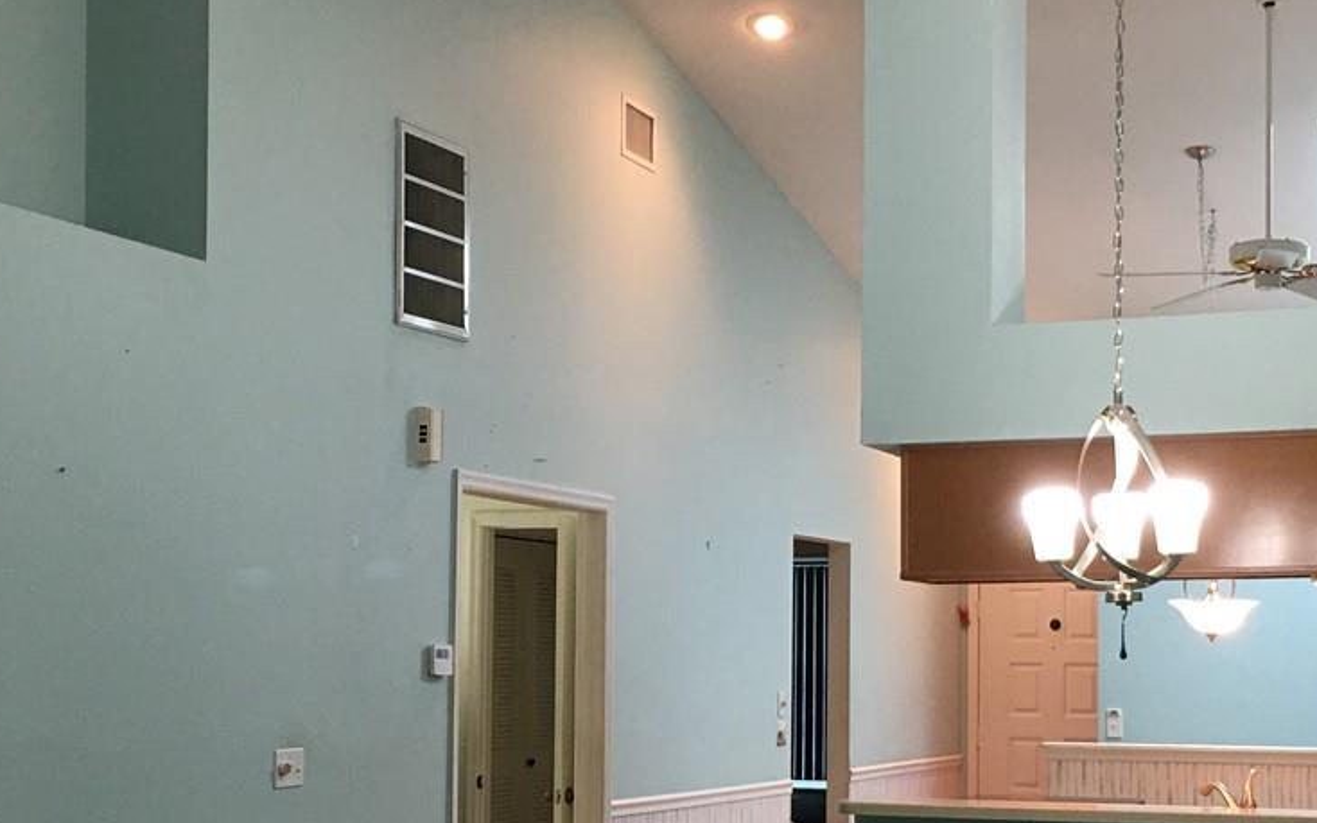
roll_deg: -0.6
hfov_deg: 30.6
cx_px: 720
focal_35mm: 67
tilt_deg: +2.4
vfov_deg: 19.3
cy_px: 579
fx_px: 2405
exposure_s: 1/15
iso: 40
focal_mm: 4.15
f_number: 2.2
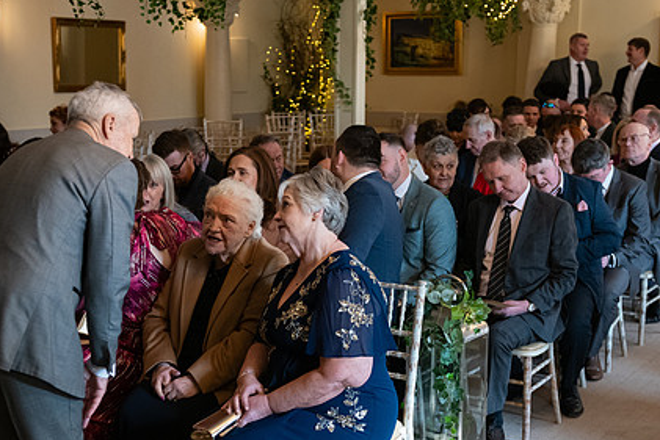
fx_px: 1137
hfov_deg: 32.3
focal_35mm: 62
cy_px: 273
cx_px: 299
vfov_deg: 21.9
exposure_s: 1/160
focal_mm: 45
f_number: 3.5
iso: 1600
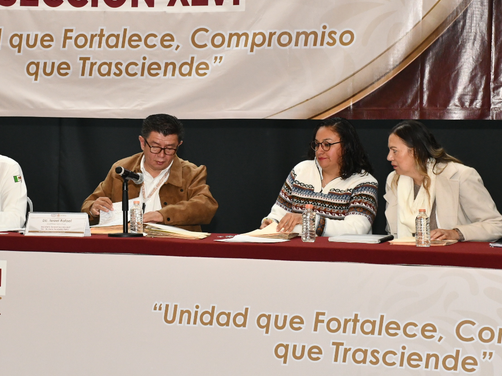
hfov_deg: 18.0
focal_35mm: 109
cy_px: 155
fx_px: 1581
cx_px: 172
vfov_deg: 13.6
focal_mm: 52
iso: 2200
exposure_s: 1/40
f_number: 10
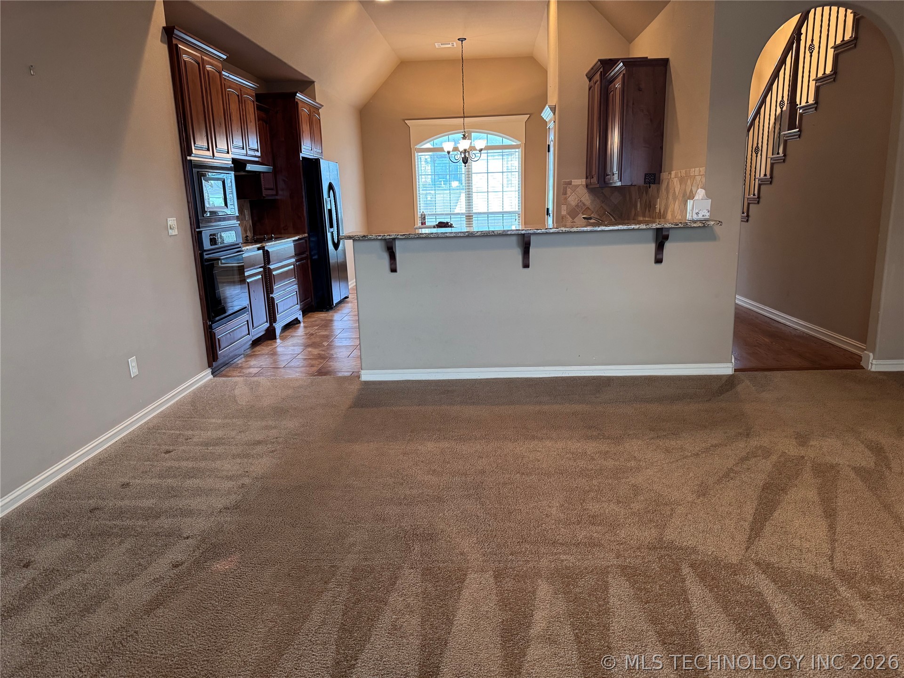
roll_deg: +2.0
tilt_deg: -13.7
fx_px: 627
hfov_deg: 71.6
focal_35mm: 24
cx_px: 452
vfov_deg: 56.8
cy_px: 339
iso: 400
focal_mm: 6.76
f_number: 1.78
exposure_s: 1/60
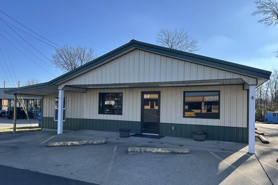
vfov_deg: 51.2
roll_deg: -2.6
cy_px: 102
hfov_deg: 71.5
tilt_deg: +0.4
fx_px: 193
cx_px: 139
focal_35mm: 25
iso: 80
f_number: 1.78
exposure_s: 1/3058
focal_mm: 6.86
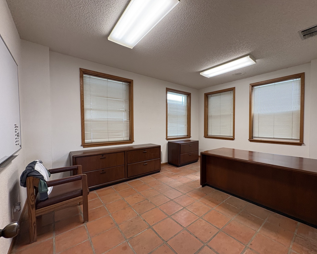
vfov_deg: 84.0
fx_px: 141
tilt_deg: -1.9
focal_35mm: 15
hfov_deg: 96.5
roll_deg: -0.2
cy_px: 130
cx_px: 173
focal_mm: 2.22
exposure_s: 1/120
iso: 200
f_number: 2.2
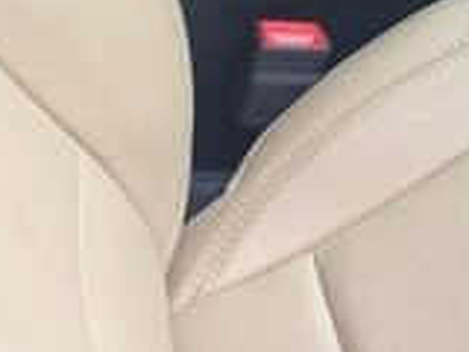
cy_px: -128
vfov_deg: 11.9
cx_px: 671
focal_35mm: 120
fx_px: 1626
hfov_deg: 15.3
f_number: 2.2
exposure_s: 1/50
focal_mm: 4.15
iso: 40
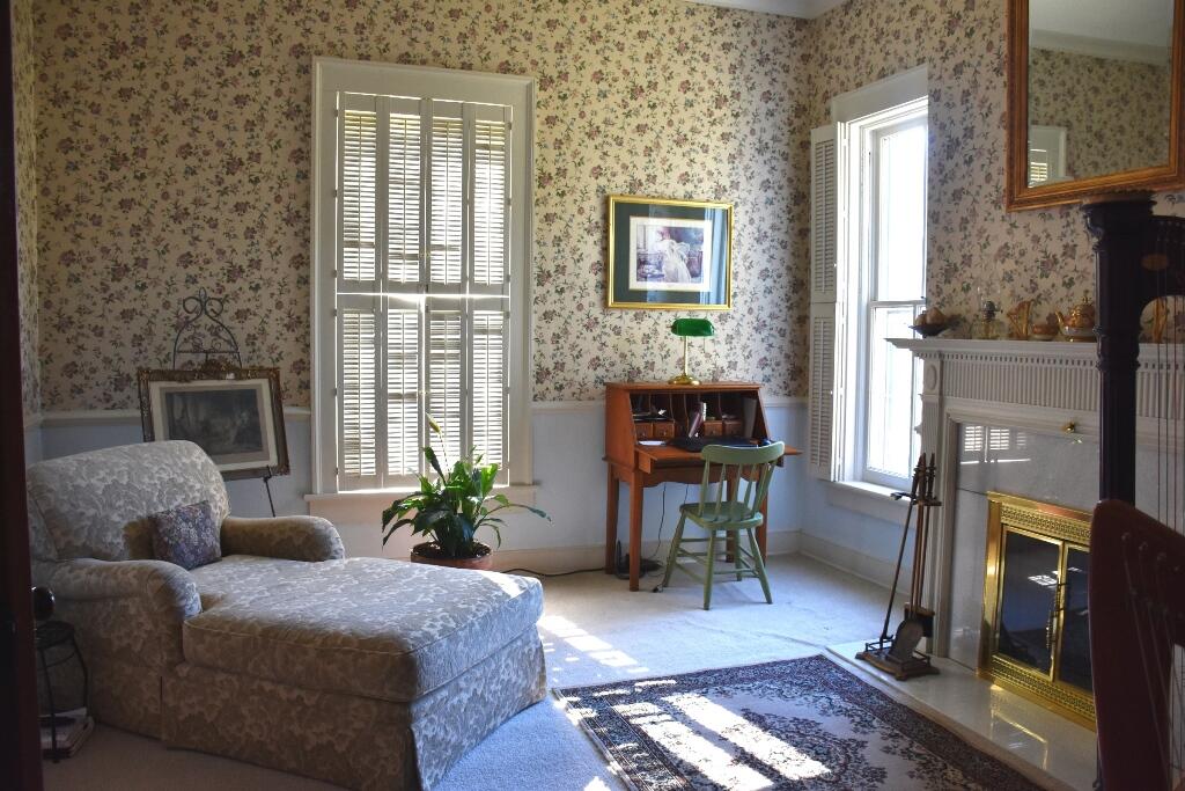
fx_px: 889
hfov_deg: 67.4
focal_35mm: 27
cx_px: 592
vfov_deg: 47.9
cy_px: 396
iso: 800
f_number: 4.5
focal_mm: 18
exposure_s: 1/80
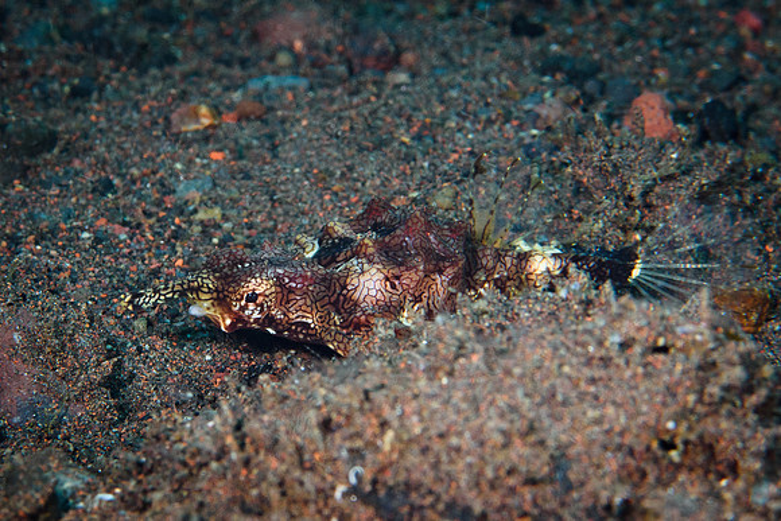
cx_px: 306
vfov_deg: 5.8
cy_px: 320
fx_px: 5142
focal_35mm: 237
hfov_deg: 8.7
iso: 320
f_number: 18
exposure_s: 1/250
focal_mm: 105
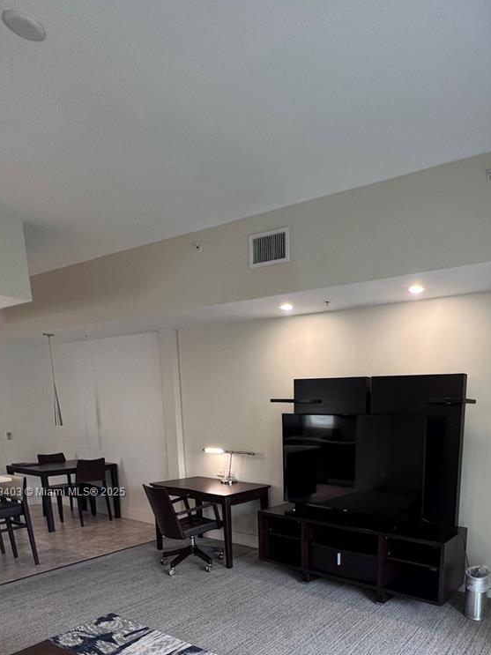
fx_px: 397
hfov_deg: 60.4
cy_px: 493
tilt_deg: -10.5
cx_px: 361
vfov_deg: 73.3
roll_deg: +0.0
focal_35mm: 21
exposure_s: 1/60
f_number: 1.8
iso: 160
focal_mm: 1.57
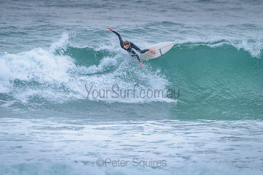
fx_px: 4478
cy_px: 81
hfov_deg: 3.4
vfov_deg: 2.2
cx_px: 145
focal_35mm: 613
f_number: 5.6
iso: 1600
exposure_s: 1/2000
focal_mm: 500
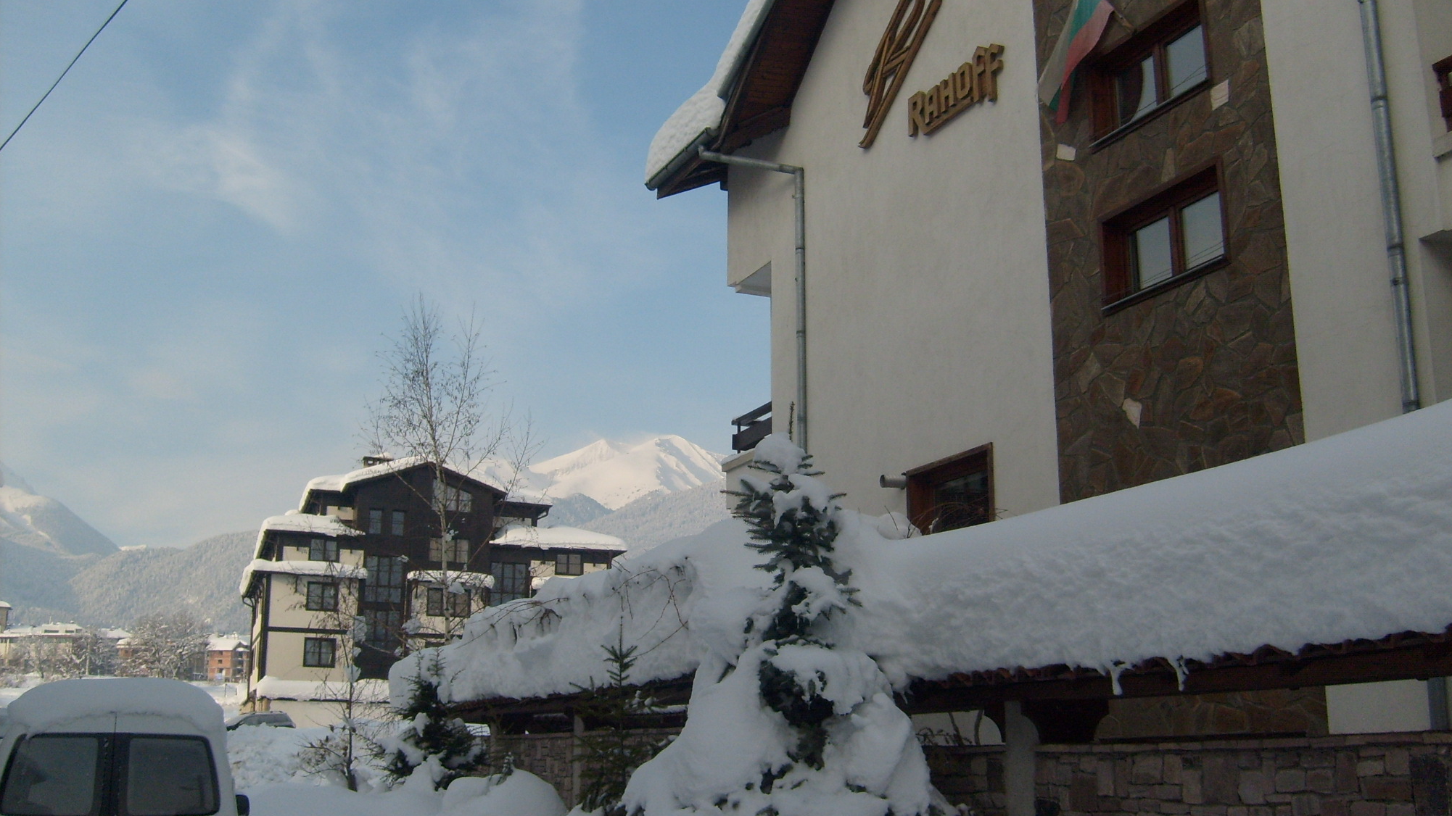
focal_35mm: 39
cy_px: 383
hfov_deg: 51.6
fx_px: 1502
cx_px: 741
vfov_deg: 30.4
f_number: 7.1
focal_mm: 5.8
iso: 80
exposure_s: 1/180
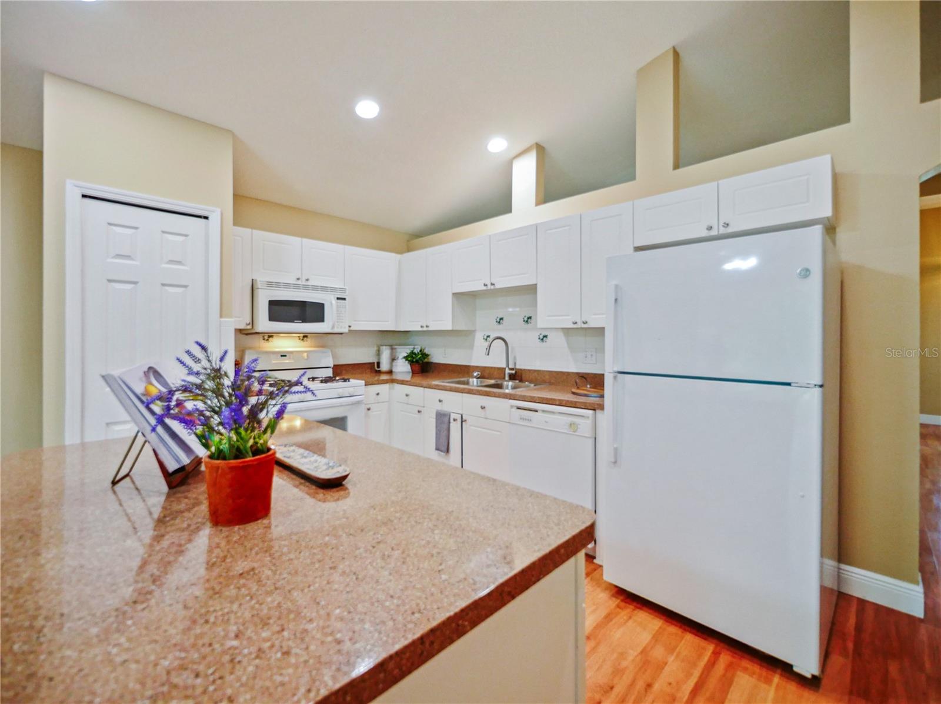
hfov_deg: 102.1
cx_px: 470
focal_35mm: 14
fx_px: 380
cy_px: 352
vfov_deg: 85.6
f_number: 4
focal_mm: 7
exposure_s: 1/60
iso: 800
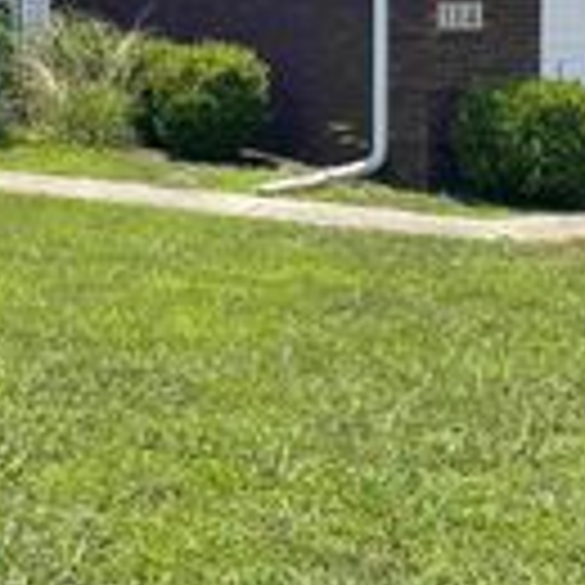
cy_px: -2
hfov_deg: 20.0
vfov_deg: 19.8
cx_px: 50
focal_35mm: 85
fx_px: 1625
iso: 32
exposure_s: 1/2247
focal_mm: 5.1
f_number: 1.6
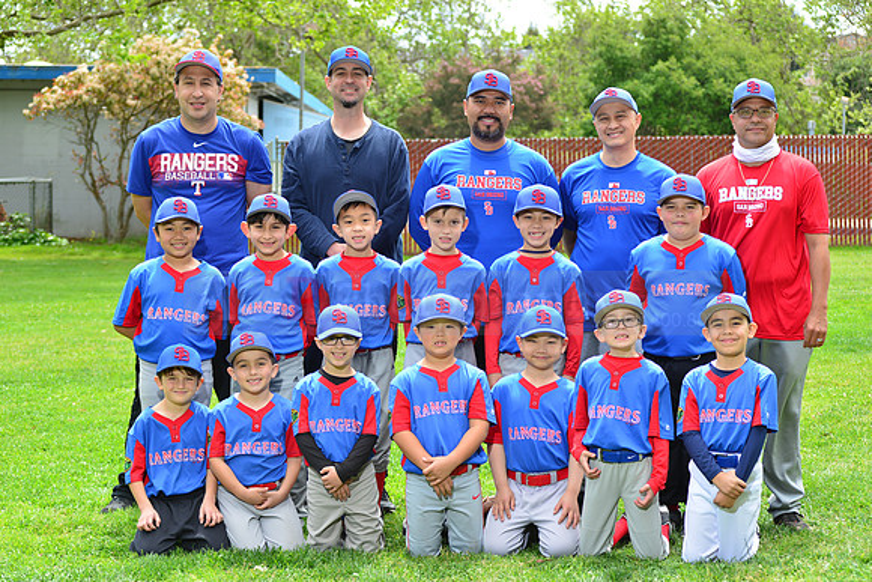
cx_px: 436
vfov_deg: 17.1
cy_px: 291
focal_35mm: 80
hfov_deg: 25.4
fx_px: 1938
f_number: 8
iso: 200
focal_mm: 80
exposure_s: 1/200
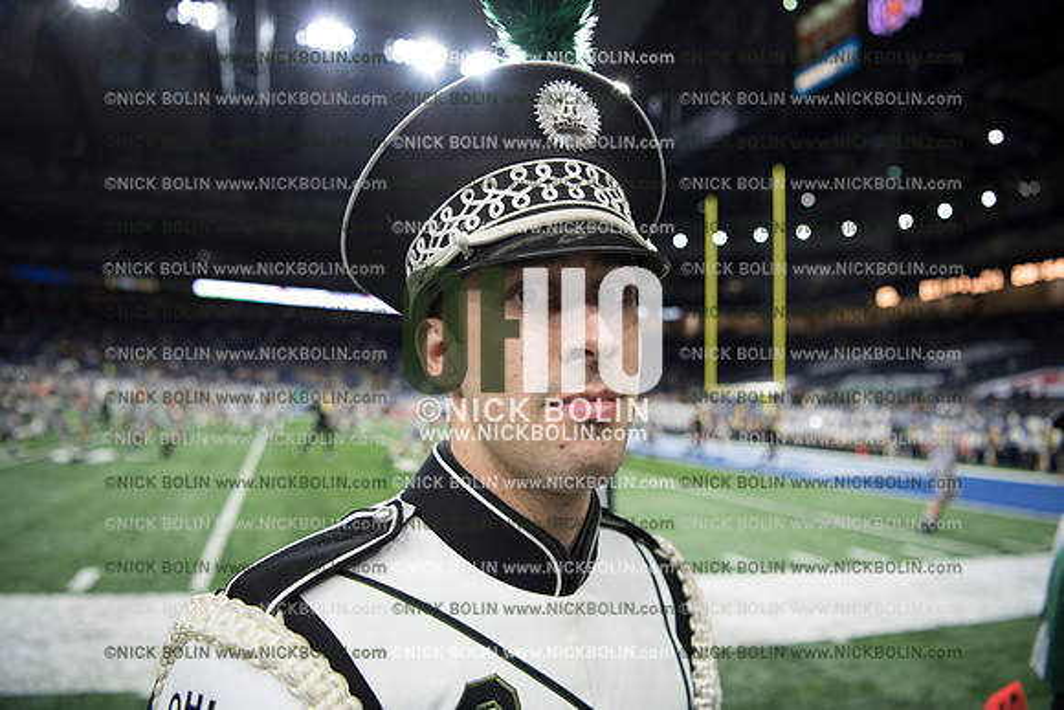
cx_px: 532
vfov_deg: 53.2
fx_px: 709
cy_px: 355
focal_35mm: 24
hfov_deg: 73.7
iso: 1250
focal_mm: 24
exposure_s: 1/800
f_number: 2.8
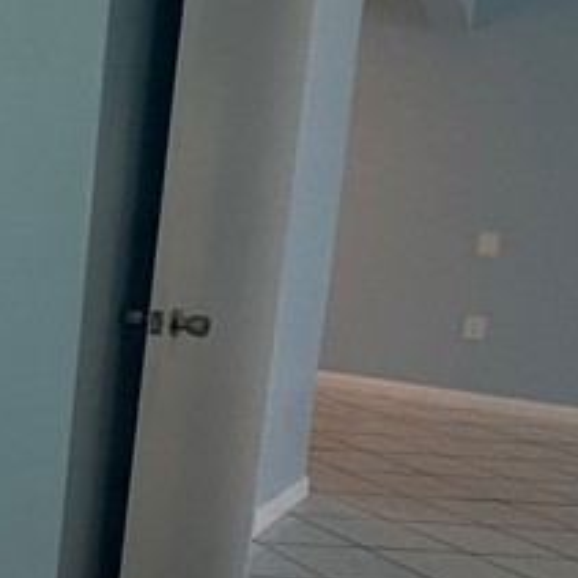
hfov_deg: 18.2
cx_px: -603
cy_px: 257
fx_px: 1133
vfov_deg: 28.6
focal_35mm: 60
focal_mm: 2.22
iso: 100
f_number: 2.2
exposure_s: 1/120
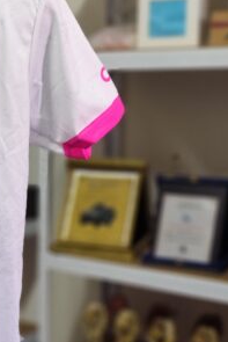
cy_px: 183
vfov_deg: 24.5
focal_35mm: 83
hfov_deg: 15.1
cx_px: -128
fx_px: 788
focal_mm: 6.14
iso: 800
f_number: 1.65
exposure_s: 1/25
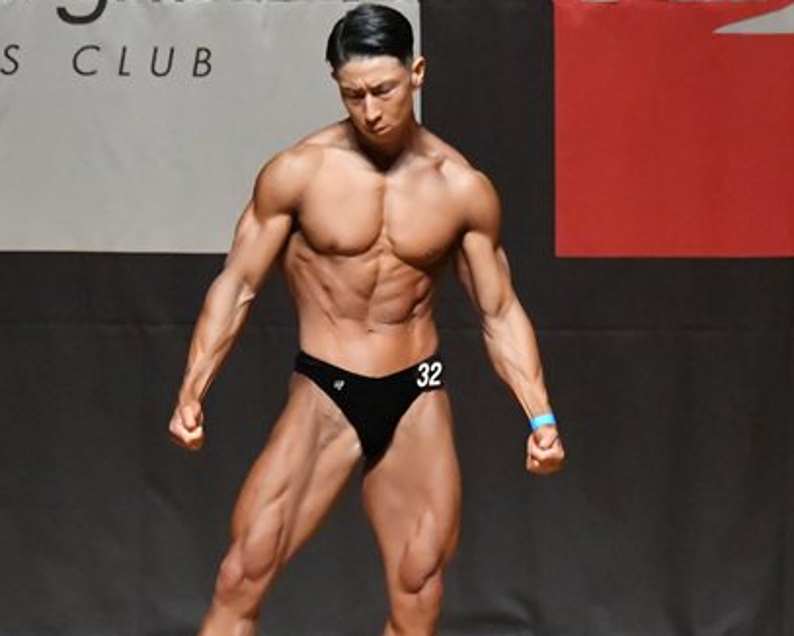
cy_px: 388
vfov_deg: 3.2
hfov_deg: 4.0
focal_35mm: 482
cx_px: 313
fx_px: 11332
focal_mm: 180
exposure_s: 1/400
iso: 12800
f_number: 5.6
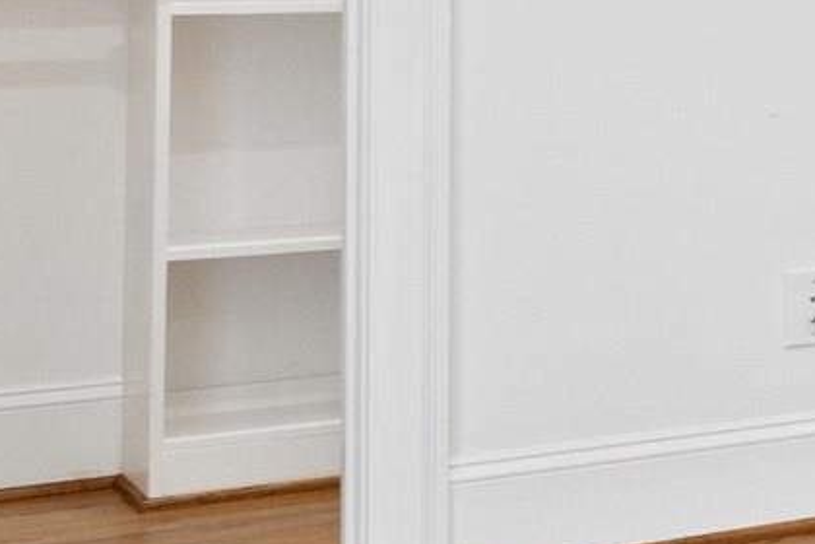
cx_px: 2503
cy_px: -144
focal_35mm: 121
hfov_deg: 10.8
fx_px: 2731
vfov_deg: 11.1
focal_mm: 11
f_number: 8
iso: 100
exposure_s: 1/2
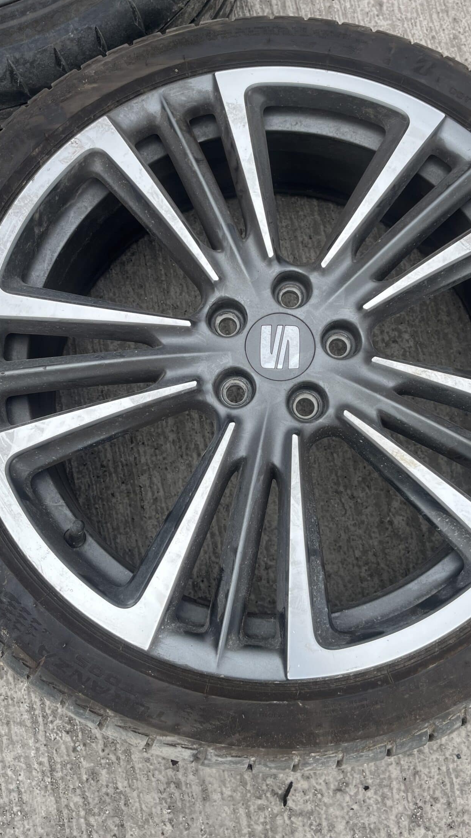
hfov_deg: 35.5
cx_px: 285
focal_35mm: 33
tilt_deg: -76.3
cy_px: 362
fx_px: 733
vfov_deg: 59.3
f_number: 1.6
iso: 50
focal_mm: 5.1
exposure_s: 1/1404
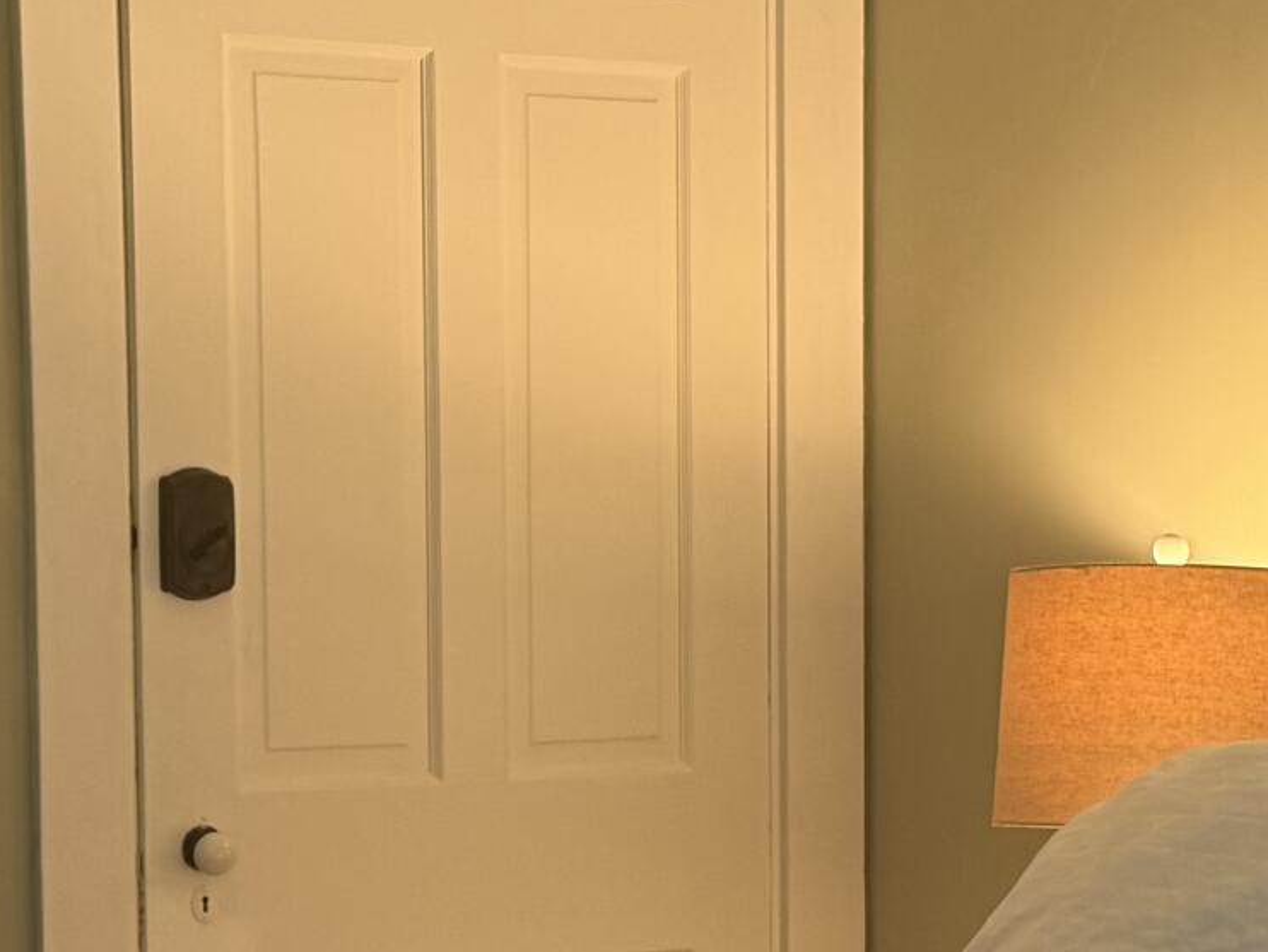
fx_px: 3554
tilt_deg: -3.7
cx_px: 689
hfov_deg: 20.2
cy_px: 742
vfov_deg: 15.2
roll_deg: +0.4
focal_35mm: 97
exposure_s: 1/60
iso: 250
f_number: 1.78
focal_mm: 6.76
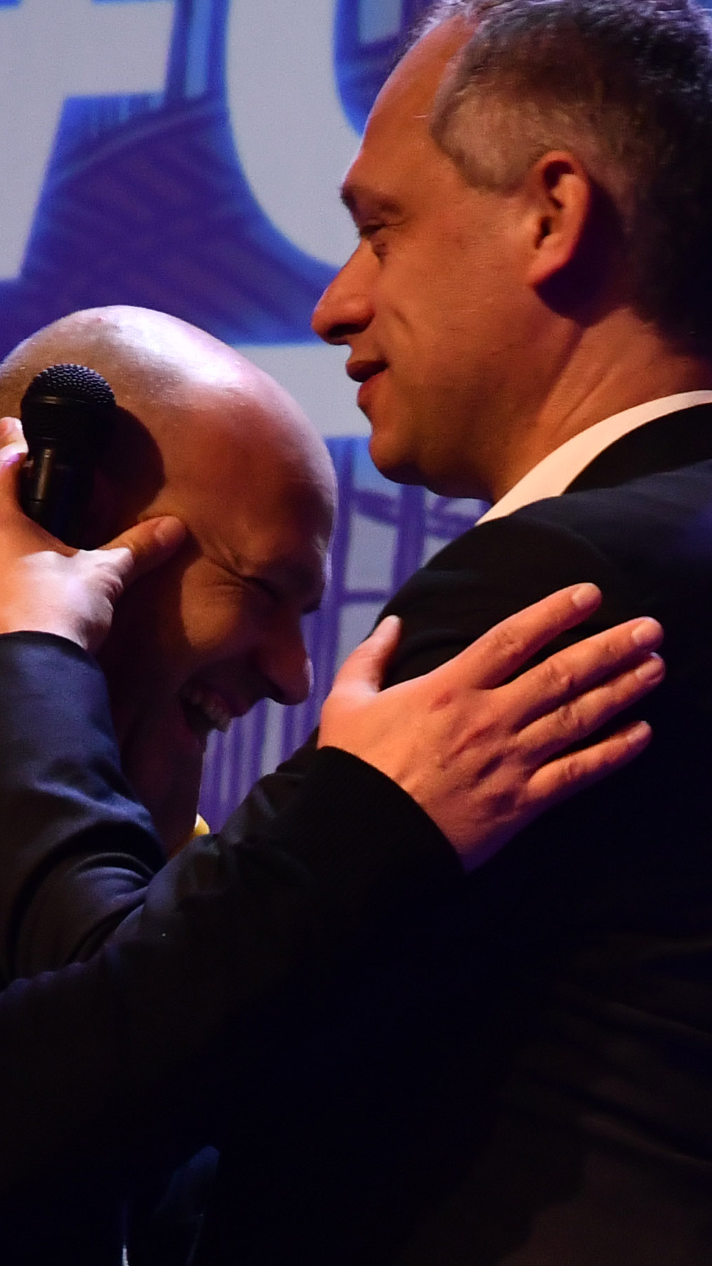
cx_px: 359
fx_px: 10677
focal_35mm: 318
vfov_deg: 6.8
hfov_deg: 3.8
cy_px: 1095
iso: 1600
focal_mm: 66
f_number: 5.6
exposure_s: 1/125
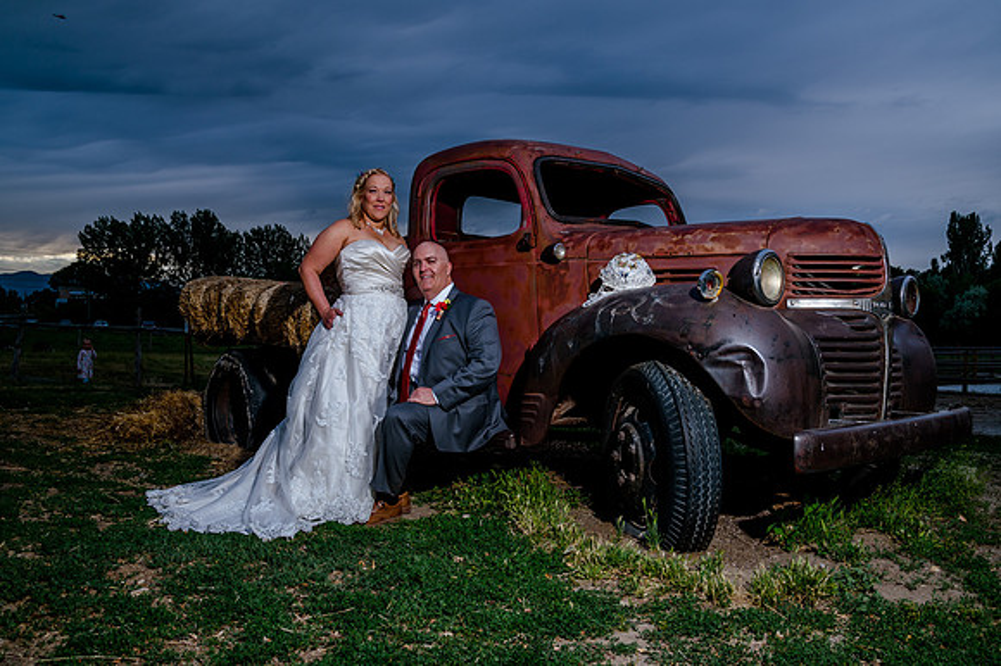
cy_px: 354
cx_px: 533
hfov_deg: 61.4
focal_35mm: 30
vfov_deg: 43.1
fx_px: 843
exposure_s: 1/125
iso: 160
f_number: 7.1
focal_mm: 27
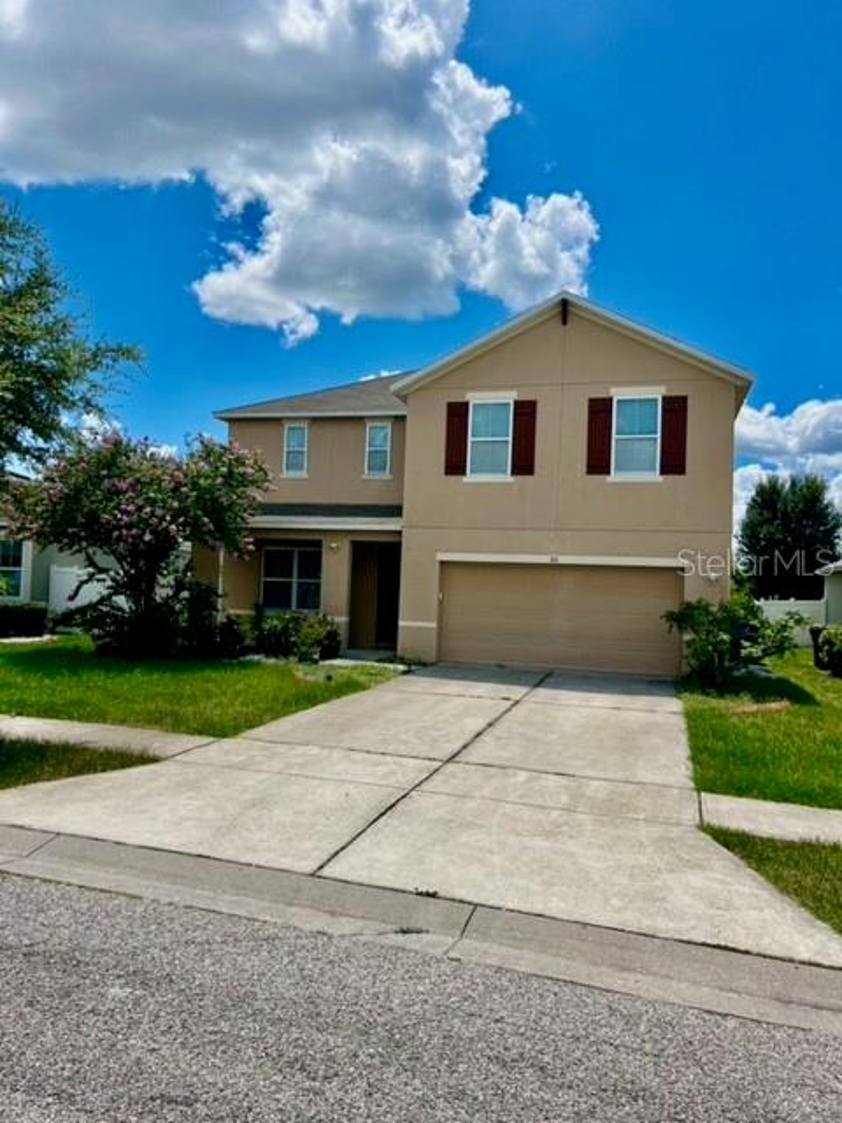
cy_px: 562
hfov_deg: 53.1
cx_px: 421
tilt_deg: +1.4
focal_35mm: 26
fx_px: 843
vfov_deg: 67.3
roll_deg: -1.5
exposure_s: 1/6897
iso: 50
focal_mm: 5.1
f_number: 1.6
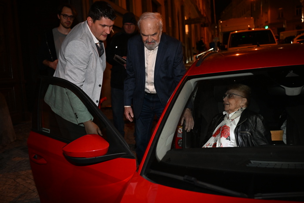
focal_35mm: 33
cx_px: 152
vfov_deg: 40.0
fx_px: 279
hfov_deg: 57.2
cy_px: 102
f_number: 3.5
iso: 4000
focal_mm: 33
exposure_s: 1/80
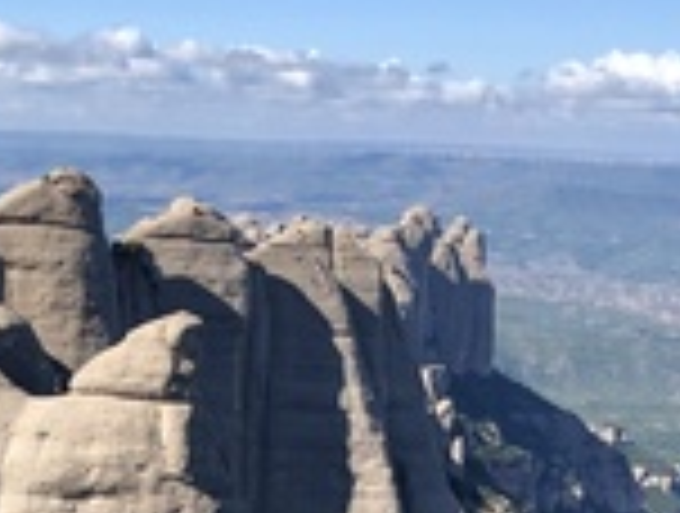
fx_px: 1457
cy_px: 616
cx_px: 185
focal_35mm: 74
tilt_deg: -18.0
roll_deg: -1.3
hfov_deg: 26.0
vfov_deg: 18.9
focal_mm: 4
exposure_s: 1/552
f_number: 1.8
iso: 20
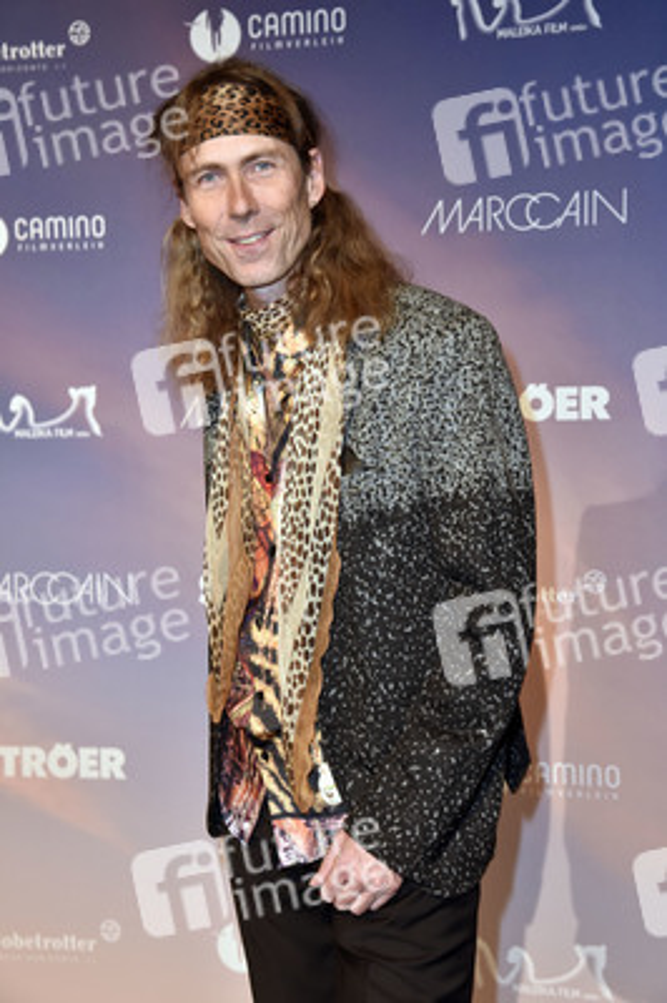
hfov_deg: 25.9
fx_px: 1448
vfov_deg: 38.2
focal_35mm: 52
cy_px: 502
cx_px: 334
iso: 1100
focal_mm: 52
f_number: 5.6
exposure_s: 1/125
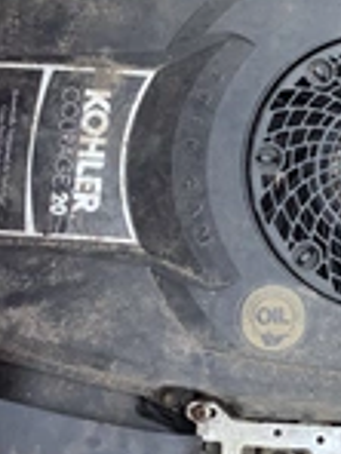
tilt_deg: -75.1
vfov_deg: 23.2
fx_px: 1103
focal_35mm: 84
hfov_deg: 17.5
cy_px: 150
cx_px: 261
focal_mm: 3.3
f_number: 2.4
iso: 25
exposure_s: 1/356
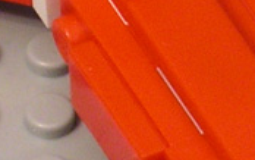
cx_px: 381
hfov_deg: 3.8
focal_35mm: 554
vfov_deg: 2.4
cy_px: 37
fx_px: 3853
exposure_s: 1/4
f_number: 4.7
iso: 200
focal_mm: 23.4
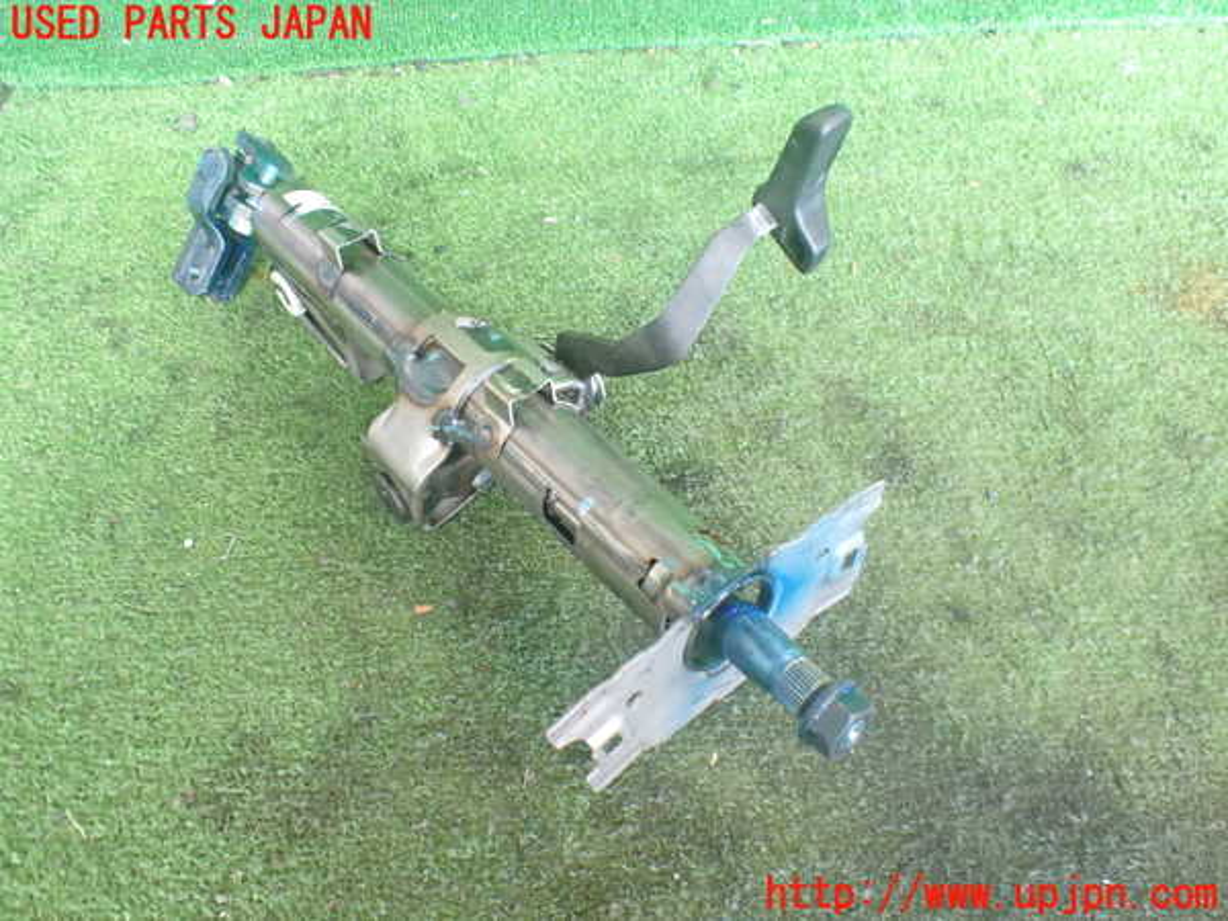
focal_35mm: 30
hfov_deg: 60.0
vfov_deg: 46.8
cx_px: 614
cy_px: 460
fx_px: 1064
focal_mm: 5.4
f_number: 2.3
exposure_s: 1/60
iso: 800
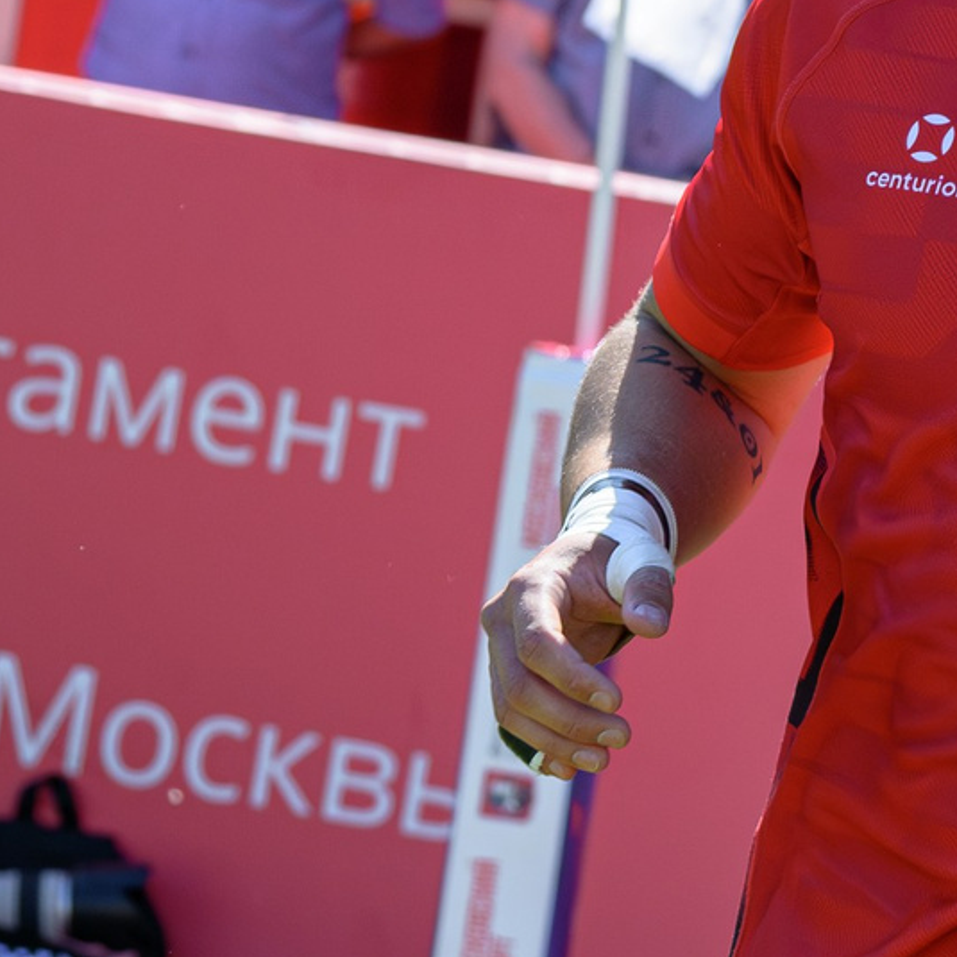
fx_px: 8101
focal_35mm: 259
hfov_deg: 6.6
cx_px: 1671
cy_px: 334
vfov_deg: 6.8
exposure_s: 1/2500
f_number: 4
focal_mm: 56
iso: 200
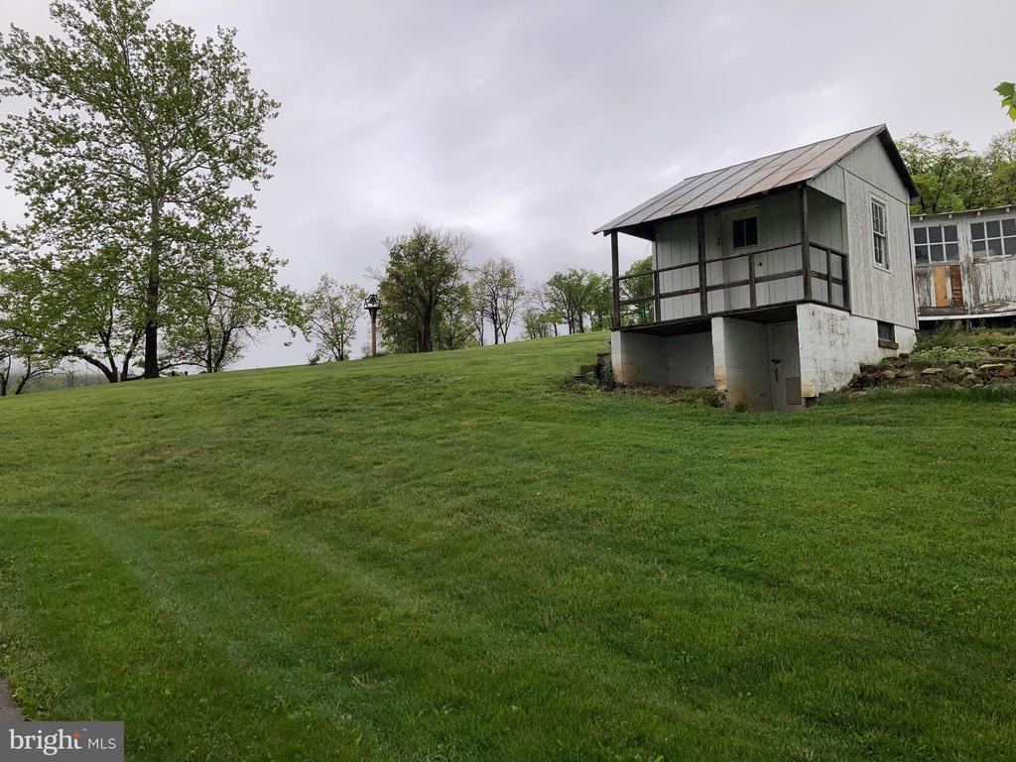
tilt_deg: +4.9
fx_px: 822
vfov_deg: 49.7
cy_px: 381
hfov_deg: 63.4
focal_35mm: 28
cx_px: 508
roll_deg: +1.8
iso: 20
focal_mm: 3.99
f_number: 1.8
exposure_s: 1/1453
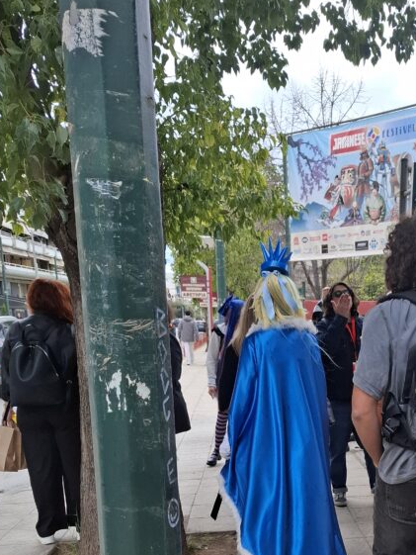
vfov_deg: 42.2
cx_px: 350
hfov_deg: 33.1
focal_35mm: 42
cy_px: 467
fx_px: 673
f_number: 1.8
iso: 50
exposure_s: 1/1140
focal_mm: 5.54
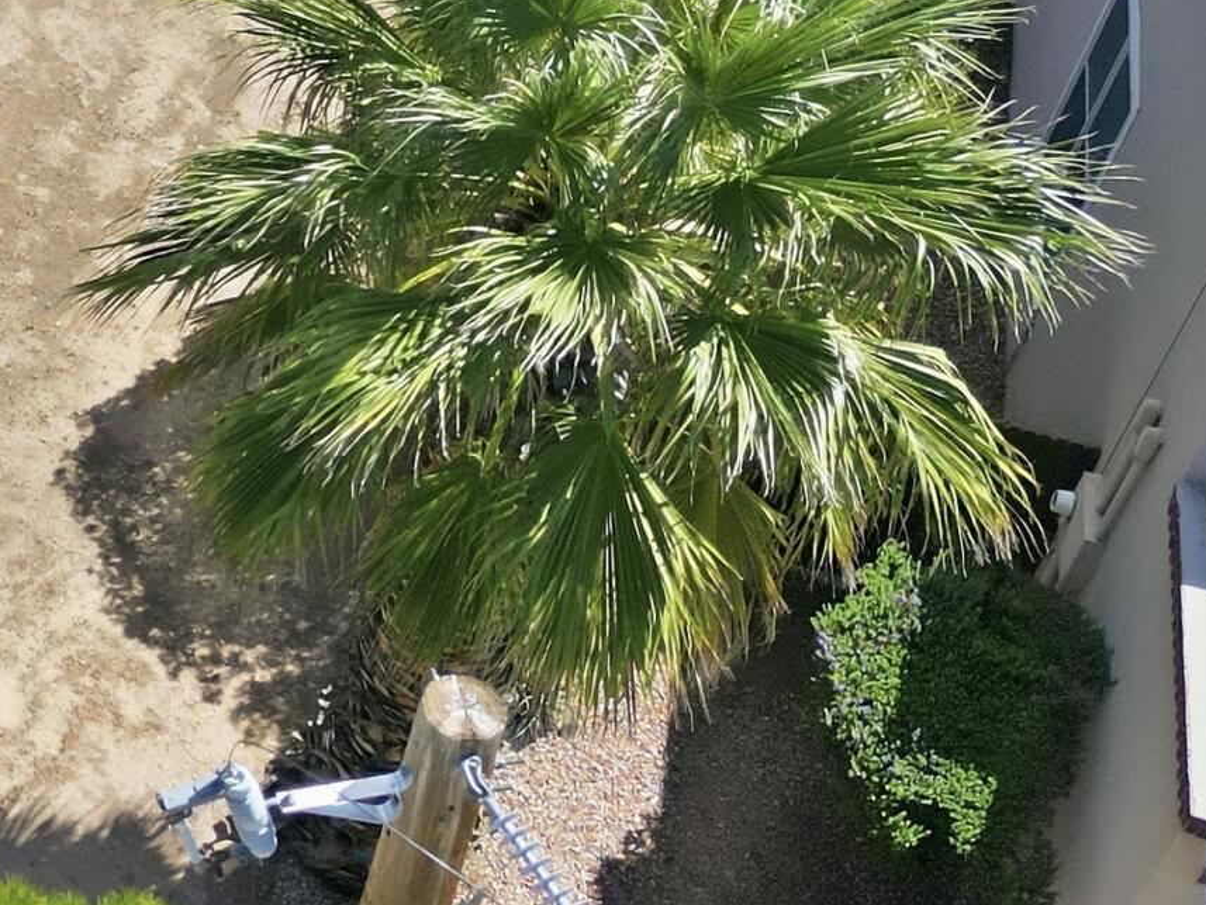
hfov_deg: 20.2
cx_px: -580
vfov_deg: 17.5
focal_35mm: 84
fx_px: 2927
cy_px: 215
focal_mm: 6.7
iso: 130
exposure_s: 1/3000
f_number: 1.7
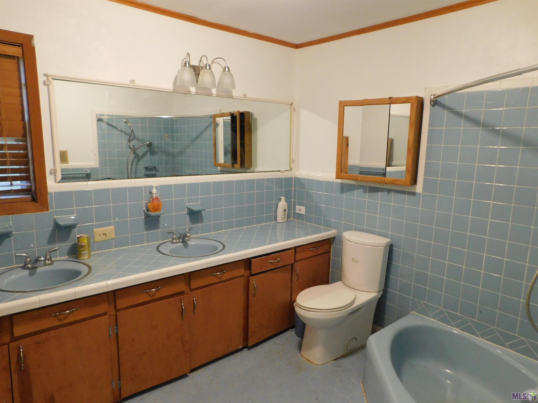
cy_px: 202
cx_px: 269
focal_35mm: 23
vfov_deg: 58.9
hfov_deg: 73.9
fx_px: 357
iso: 400
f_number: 3
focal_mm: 4
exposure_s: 1/30
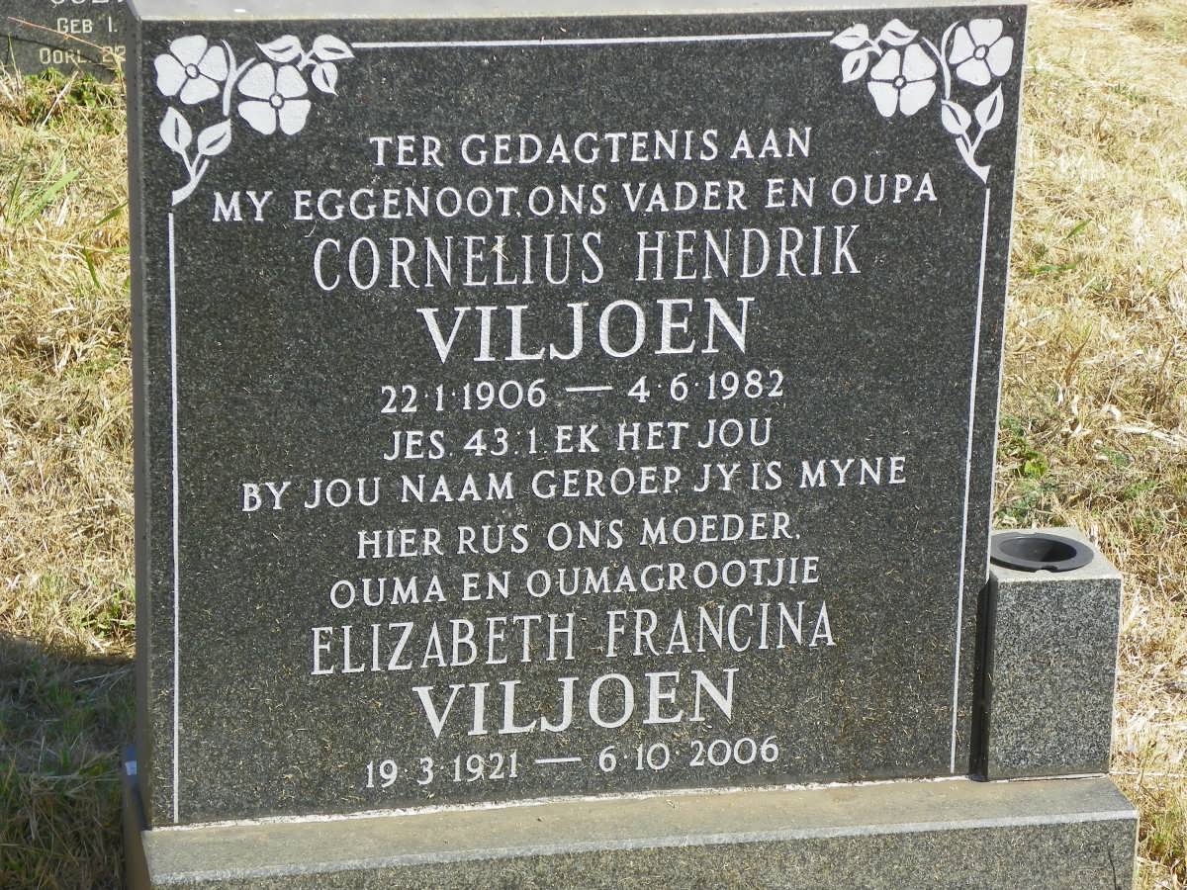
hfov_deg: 18.7
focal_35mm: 105
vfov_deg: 14.1
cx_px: 594
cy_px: 445
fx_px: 3601
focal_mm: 18.8
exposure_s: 1/200
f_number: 4
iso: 64
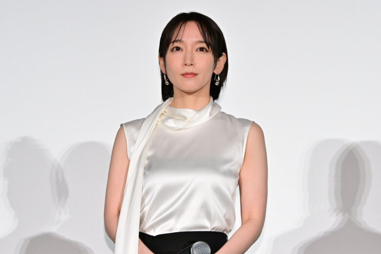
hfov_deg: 11.0
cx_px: 190
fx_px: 1979
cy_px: 127
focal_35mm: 187
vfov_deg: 7.3
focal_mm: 125
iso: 3200
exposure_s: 1/200
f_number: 6.3
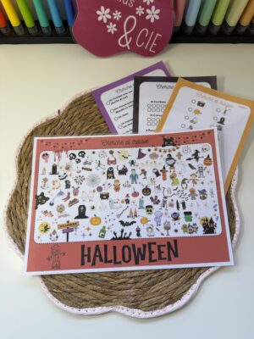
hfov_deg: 56.8
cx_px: 127
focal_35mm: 24
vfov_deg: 71.6
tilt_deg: -73.9
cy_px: 170
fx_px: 235
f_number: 1.78
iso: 50
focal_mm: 6.76
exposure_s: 1/121
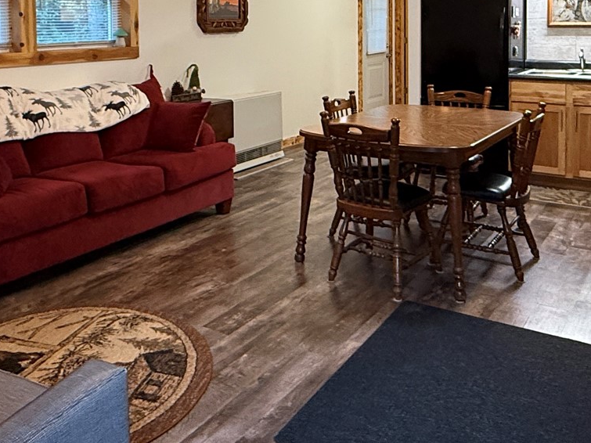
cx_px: 266
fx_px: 649
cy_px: 43
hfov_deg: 48.9
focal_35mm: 38
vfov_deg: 35.5
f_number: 2.2
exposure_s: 1/60
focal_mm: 2.22
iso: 320
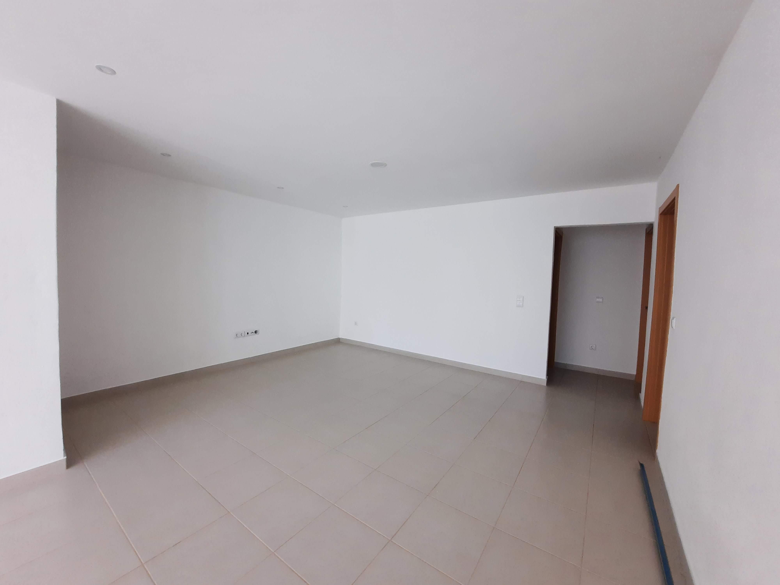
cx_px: 390
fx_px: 293
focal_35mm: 13
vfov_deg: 89.9
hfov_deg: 106.2
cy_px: 292
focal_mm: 1.74
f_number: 2.2
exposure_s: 1/120
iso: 80
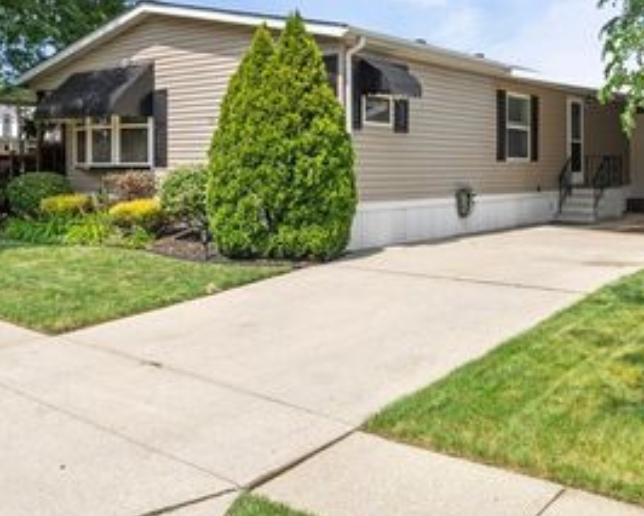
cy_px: 168
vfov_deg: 39.6
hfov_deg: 49.1
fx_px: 705
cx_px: 315
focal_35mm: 37
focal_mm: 21
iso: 250
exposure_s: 1/200
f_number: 9
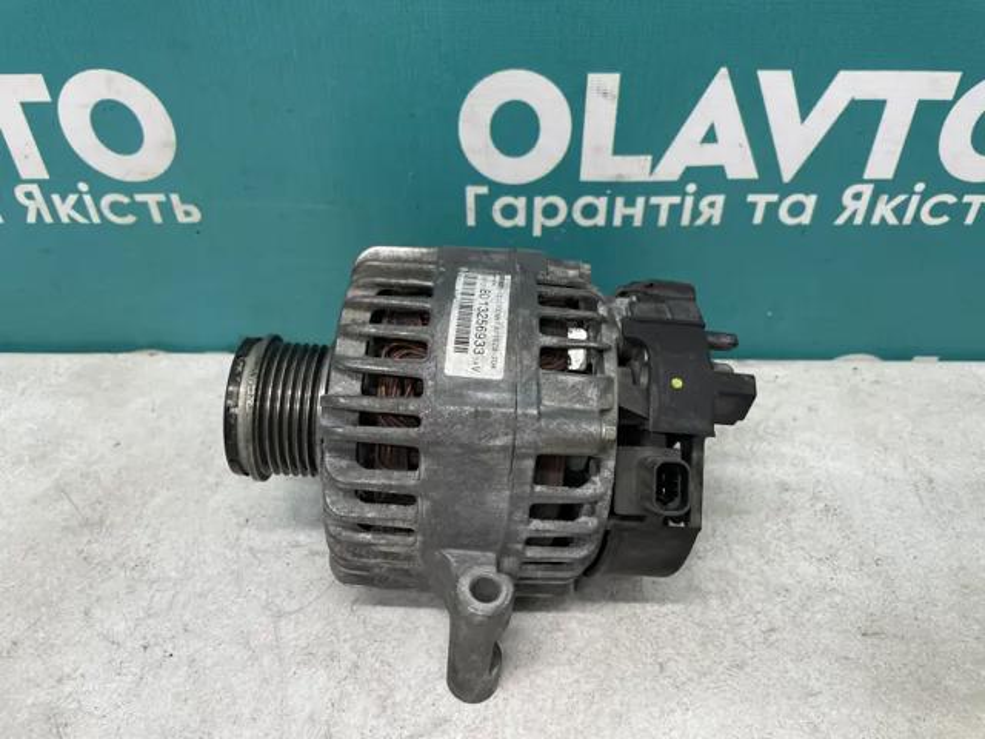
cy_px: 370
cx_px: 492
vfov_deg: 53.1
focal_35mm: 26
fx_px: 740
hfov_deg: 67.3
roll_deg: +0.8
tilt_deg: -40.8
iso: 100
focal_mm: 4.2
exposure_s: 1/100
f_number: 1.6
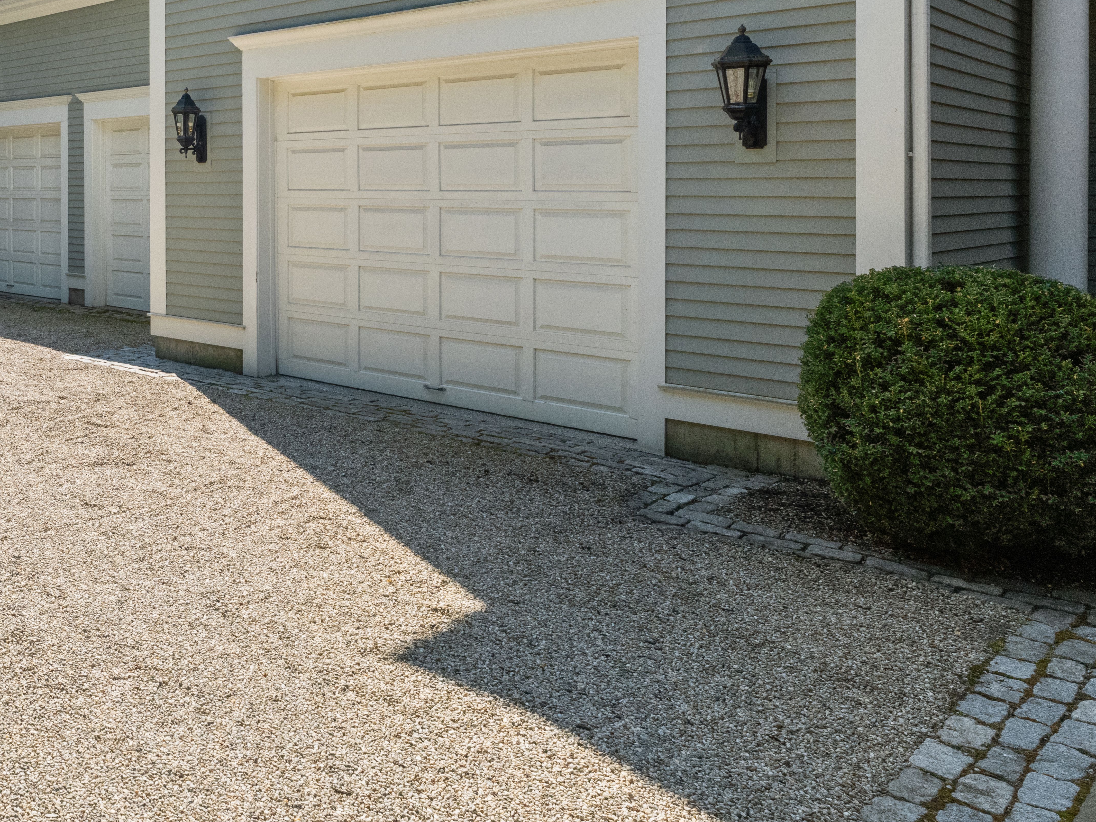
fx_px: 1011
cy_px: 202
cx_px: -54
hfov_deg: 45.6
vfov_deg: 42.8
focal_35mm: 32
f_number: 11
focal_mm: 14.9
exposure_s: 1/500
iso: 3200
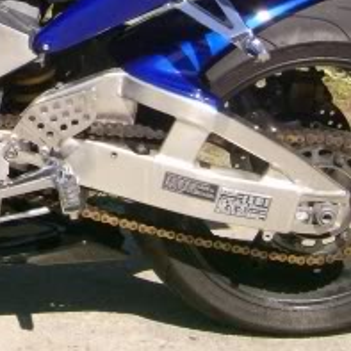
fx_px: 1193
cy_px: 4
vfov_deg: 16.4
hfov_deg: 16.1
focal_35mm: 104
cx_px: -75
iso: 100
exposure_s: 1/559
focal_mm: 6
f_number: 4.7
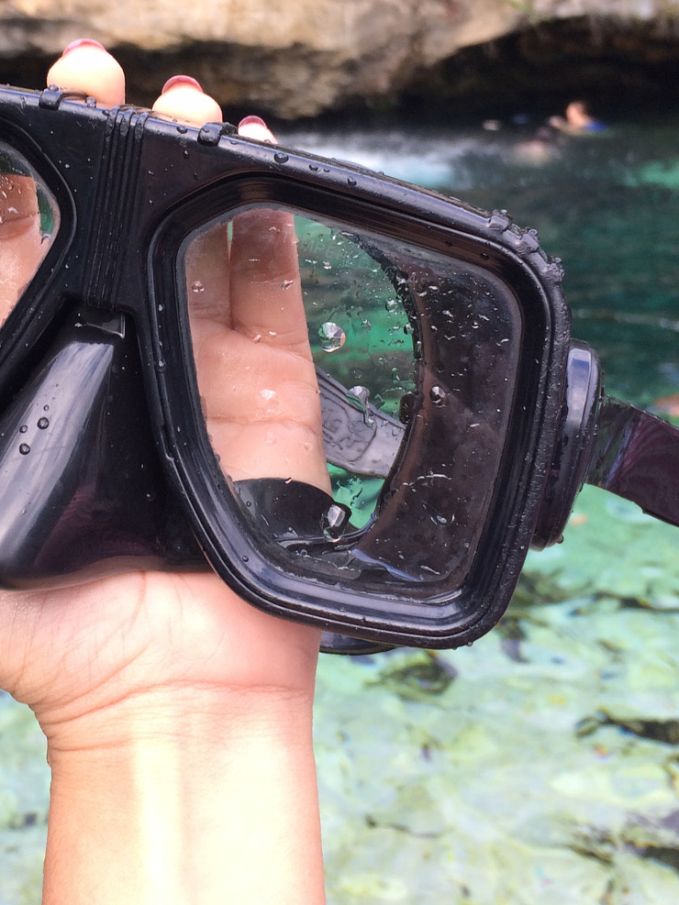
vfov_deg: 40.0
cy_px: 307
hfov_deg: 30.5
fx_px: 1229
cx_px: 187
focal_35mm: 47
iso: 32
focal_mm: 4.15
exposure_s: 1/210
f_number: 2.2
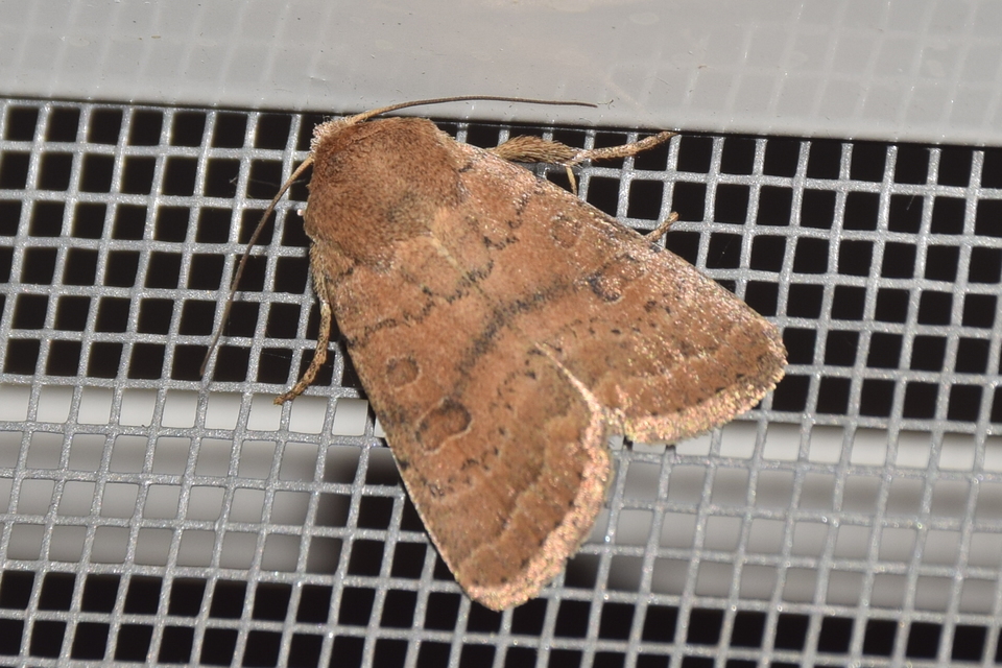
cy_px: 334
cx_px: 501
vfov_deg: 6.5
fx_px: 5845
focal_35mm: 210
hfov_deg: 9.8
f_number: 13
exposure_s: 1/160
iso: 100
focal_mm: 140
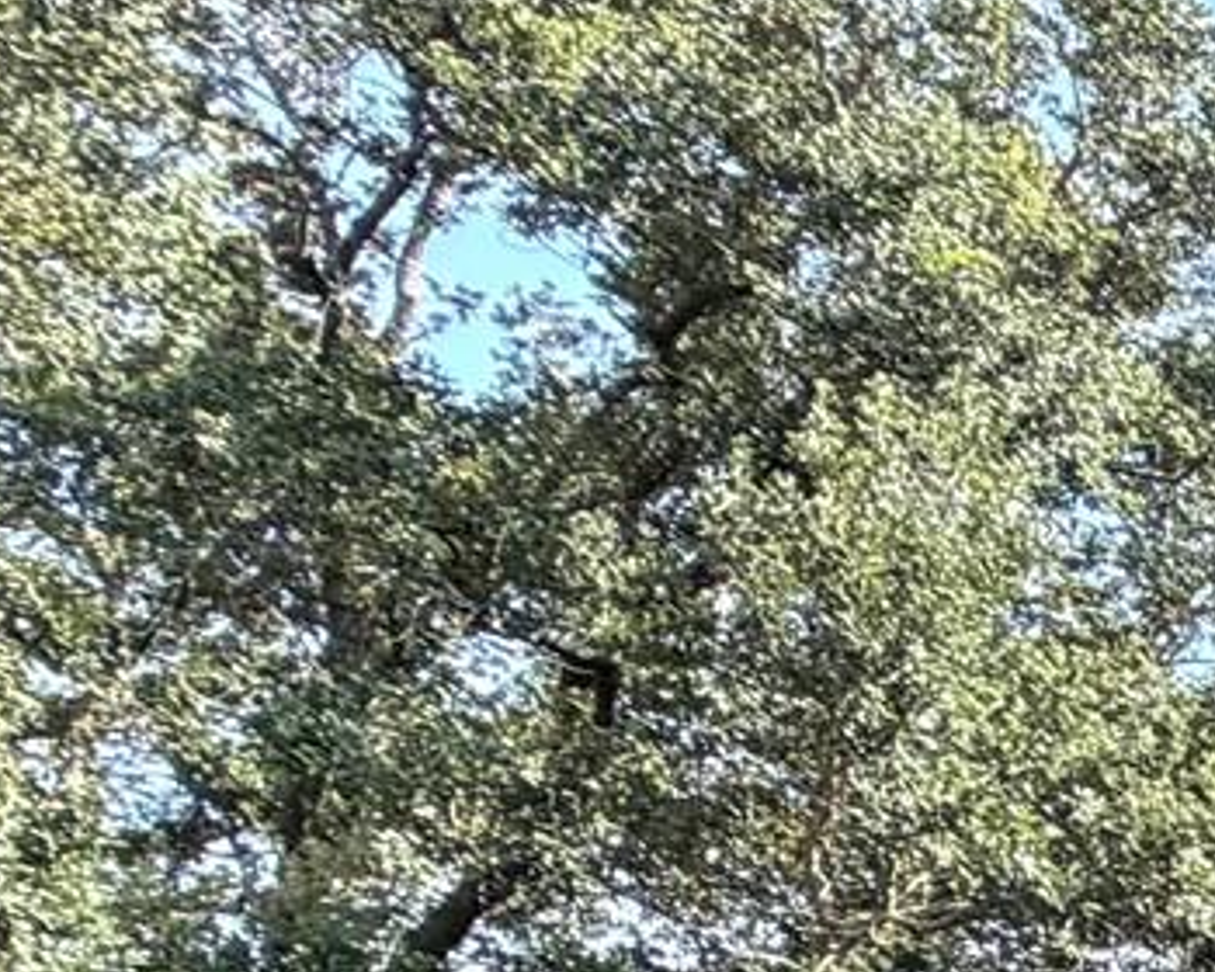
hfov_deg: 13.6
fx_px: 2877
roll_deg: -1.5
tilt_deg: +3.3
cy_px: 1864
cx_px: 3173
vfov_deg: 15.7
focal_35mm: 80
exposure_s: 1/679
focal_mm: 2.22
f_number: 2.2
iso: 40
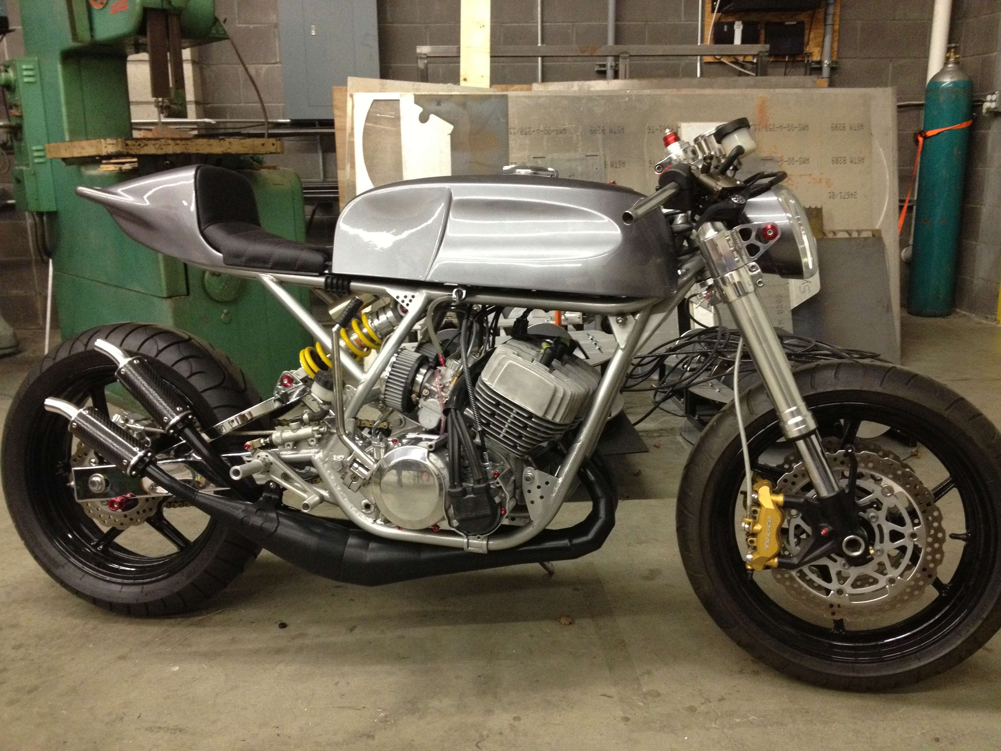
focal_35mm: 35
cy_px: 376
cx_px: 500
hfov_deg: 52.6
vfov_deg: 40.7
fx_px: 1012
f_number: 2.4
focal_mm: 4.28
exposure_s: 1/20
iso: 320
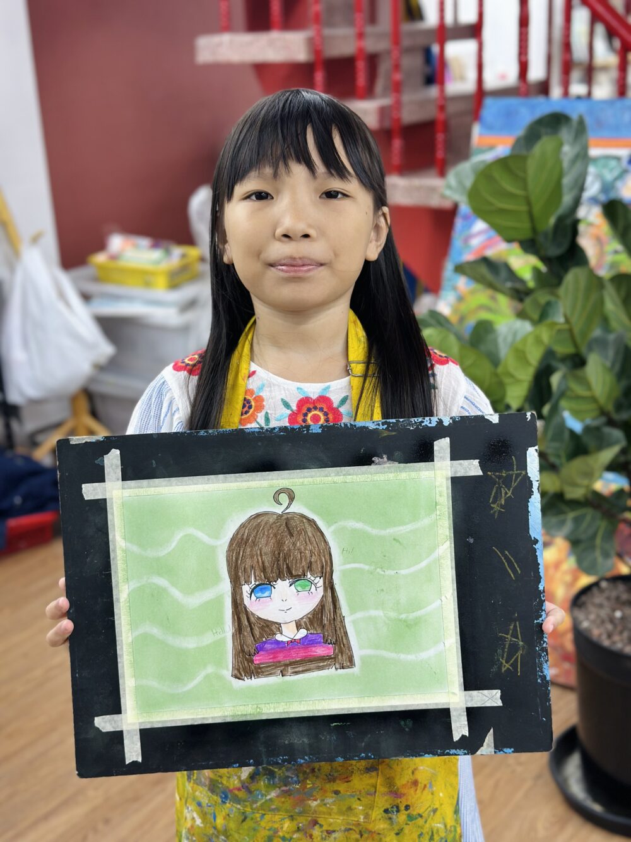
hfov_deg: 30.3
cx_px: 316
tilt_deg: -18.9
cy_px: 421
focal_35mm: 48
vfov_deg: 39.7
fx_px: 1166
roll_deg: +2.5
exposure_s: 1/100
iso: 80
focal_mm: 6.86
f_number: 1.78
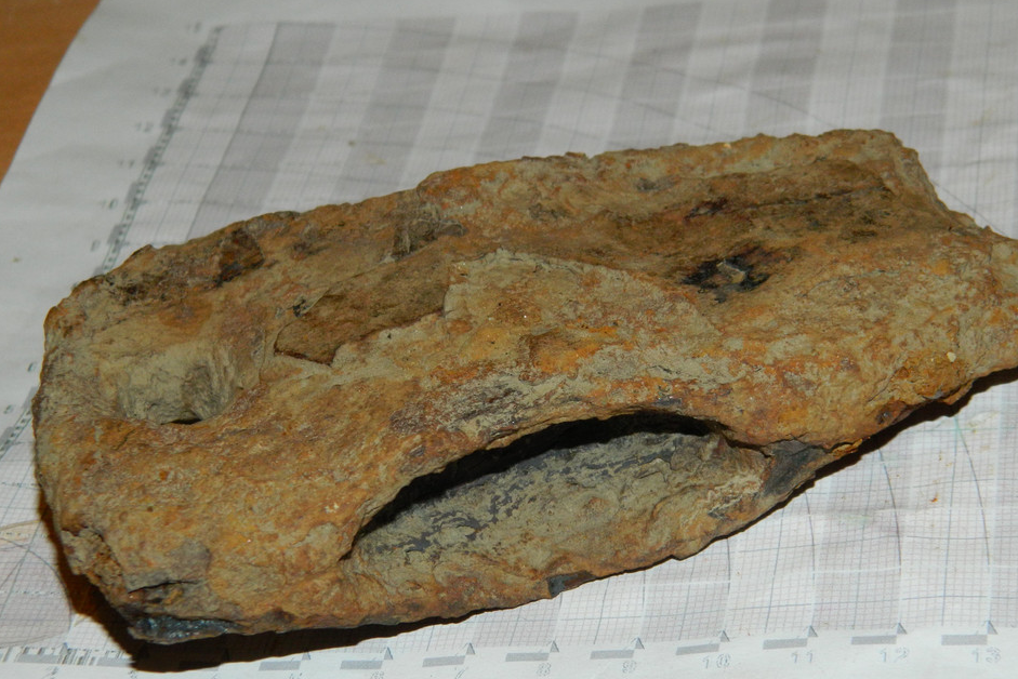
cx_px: 575
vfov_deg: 13.8
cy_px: 411
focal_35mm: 99
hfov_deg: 20.6
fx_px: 2800
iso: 200
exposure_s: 1/50
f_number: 4.2
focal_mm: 15.1
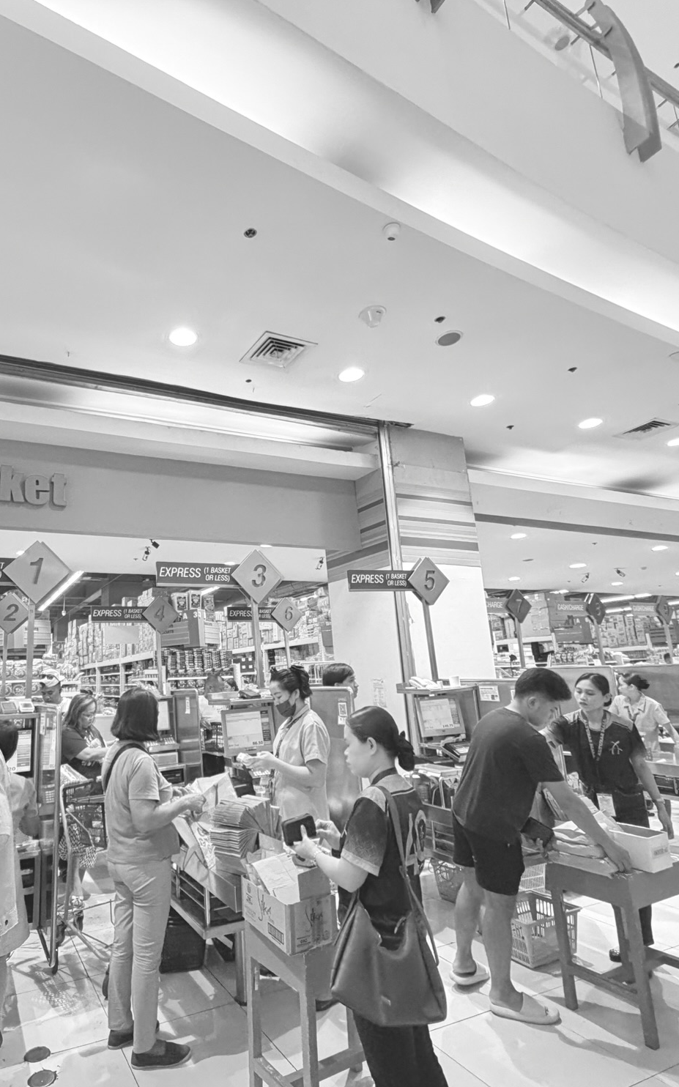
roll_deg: +2.2
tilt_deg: +12.1
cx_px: 221
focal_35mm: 20
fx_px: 592
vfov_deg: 85.1
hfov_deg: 58.2
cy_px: 546
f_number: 2.2
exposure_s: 1/120
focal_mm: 2.22
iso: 320
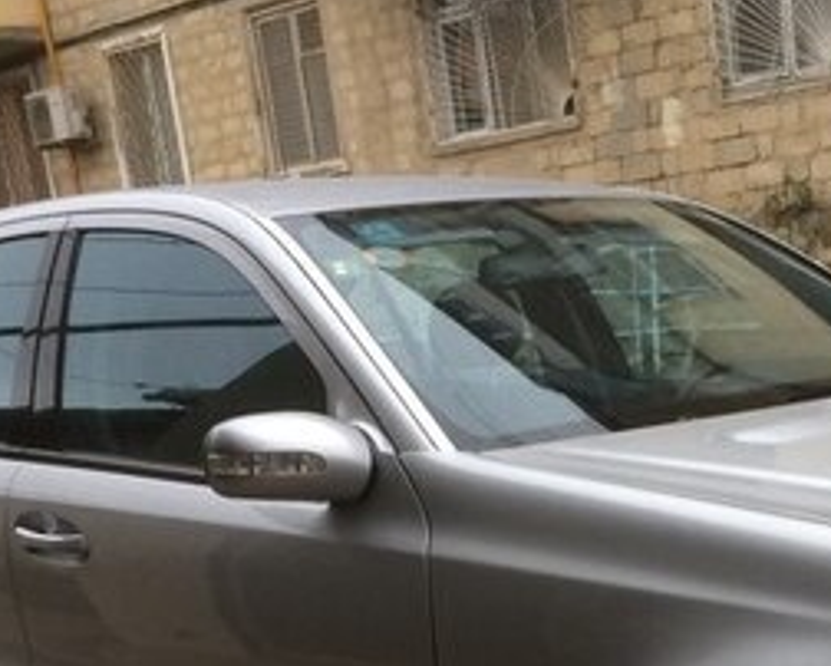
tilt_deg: -14.7
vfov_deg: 19.8
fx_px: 1821
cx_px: 650
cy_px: 747
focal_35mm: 74
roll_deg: +5.5
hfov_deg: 25.3
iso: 64
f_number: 2.2
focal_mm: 4.15
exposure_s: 1/30
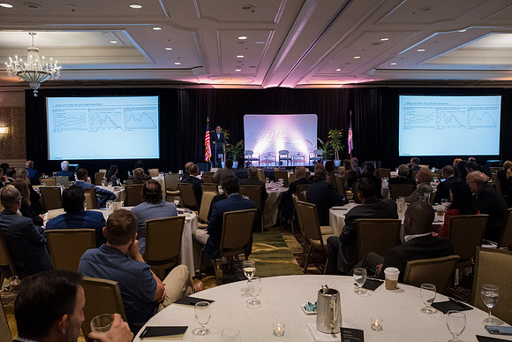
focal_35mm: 31
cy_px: 171
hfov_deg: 60.3
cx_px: 256
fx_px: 441
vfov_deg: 42.3
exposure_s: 1/125
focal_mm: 31
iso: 5000
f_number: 5.6
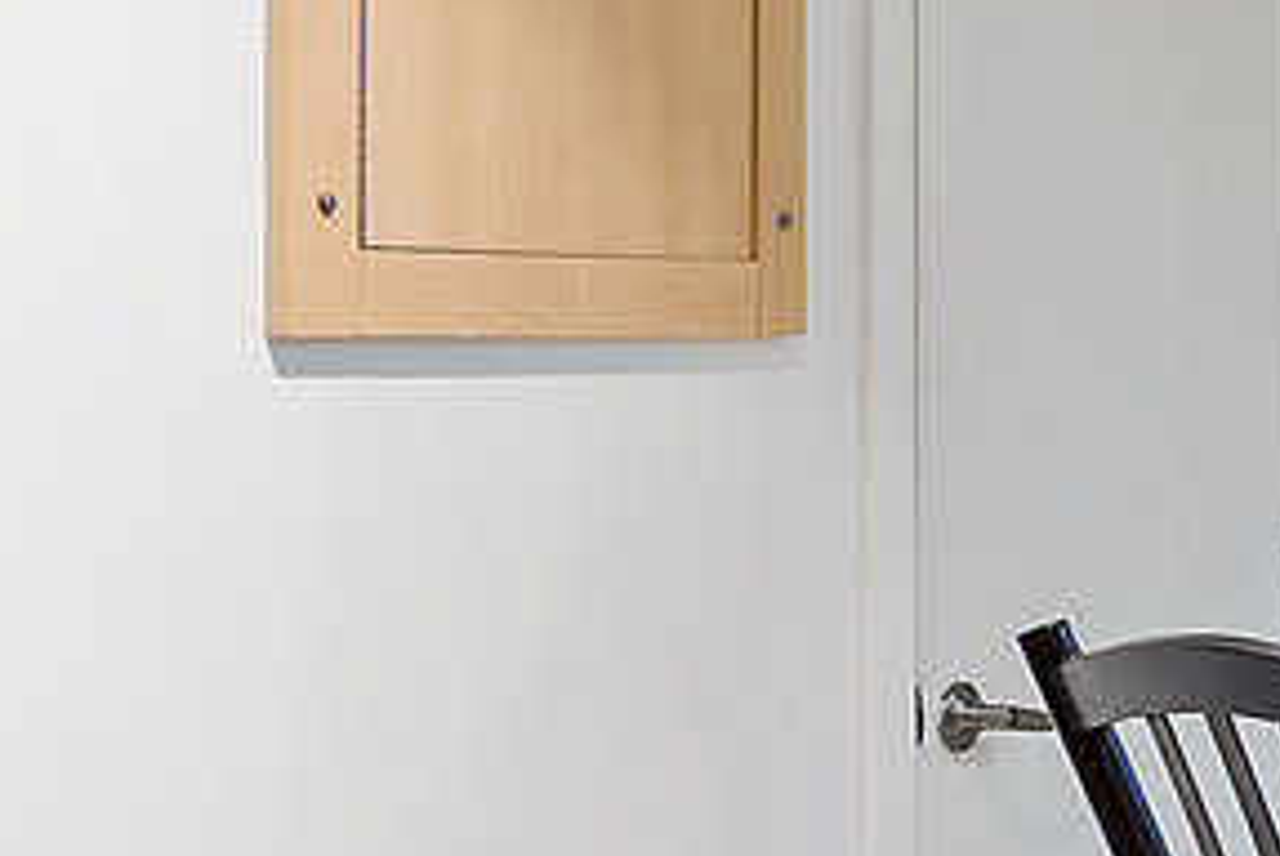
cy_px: 332
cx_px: 3233
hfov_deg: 13.2
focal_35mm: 106
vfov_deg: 12.9
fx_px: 3773
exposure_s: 1.6
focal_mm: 19
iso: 320
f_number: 8
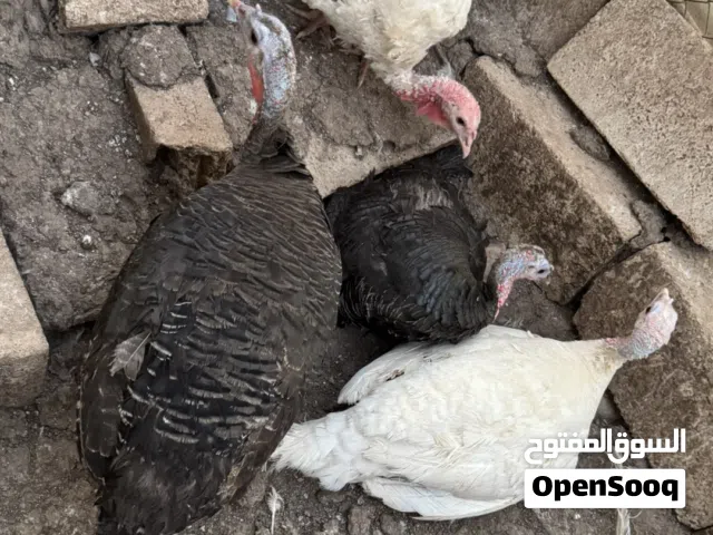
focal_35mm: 24
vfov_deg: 56.8
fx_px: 494
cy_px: 268
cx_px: 356
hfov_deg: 71.6
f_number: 1.78
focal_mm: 6.76
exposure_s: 1/43
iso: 800
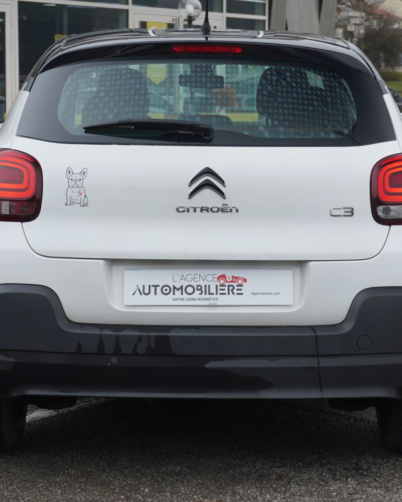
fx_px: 1350
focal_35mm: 91
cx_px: 226
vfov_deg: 21.1
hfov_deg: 16.9
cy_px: 226
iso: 160
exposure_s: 1/60
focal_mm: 39
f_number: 5.6
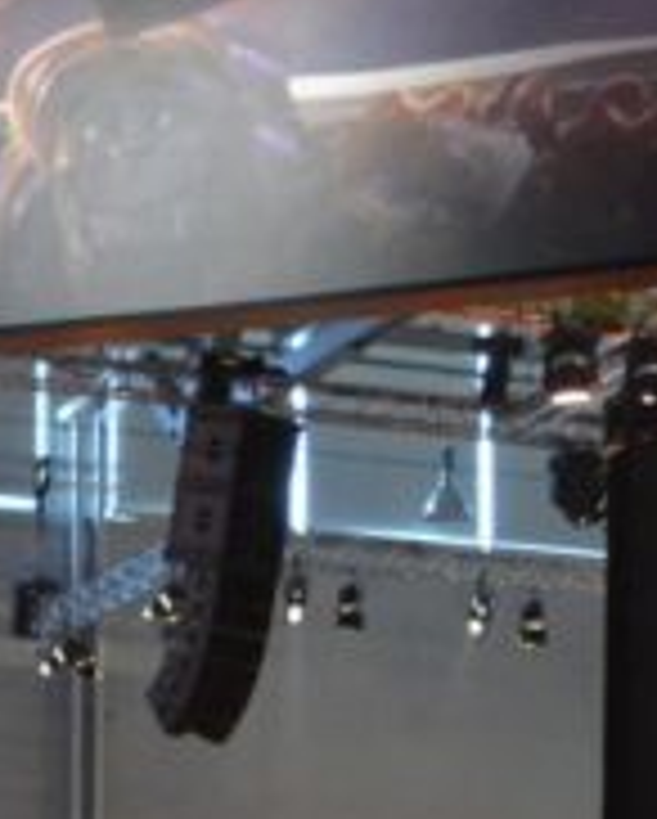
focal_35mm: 158
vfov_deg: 11.7
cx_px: 320
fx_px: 3834
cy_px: 1226
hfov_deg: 9.8
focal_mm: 20
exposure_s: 1/30
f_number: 3.5
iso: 1250
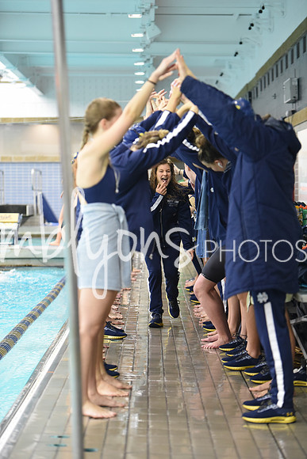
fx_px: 1278
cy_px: 230
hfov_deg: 13.7
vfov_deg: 20.4
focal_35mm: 100
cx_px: 154
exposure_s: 1/320
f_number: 2.8
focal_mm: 100
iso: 3200
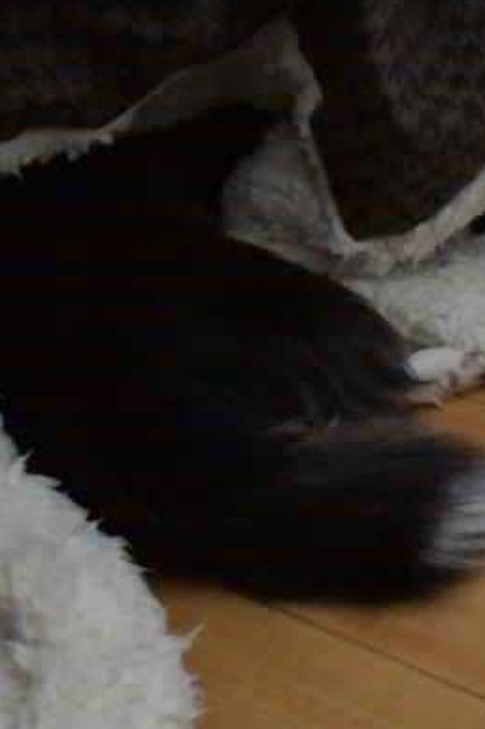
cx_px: 328
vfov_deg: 35.5
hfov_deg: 24.0
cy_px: 447
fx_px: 1133
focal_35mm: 56
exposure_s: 1/25
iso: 6400
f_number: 4
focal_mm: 10
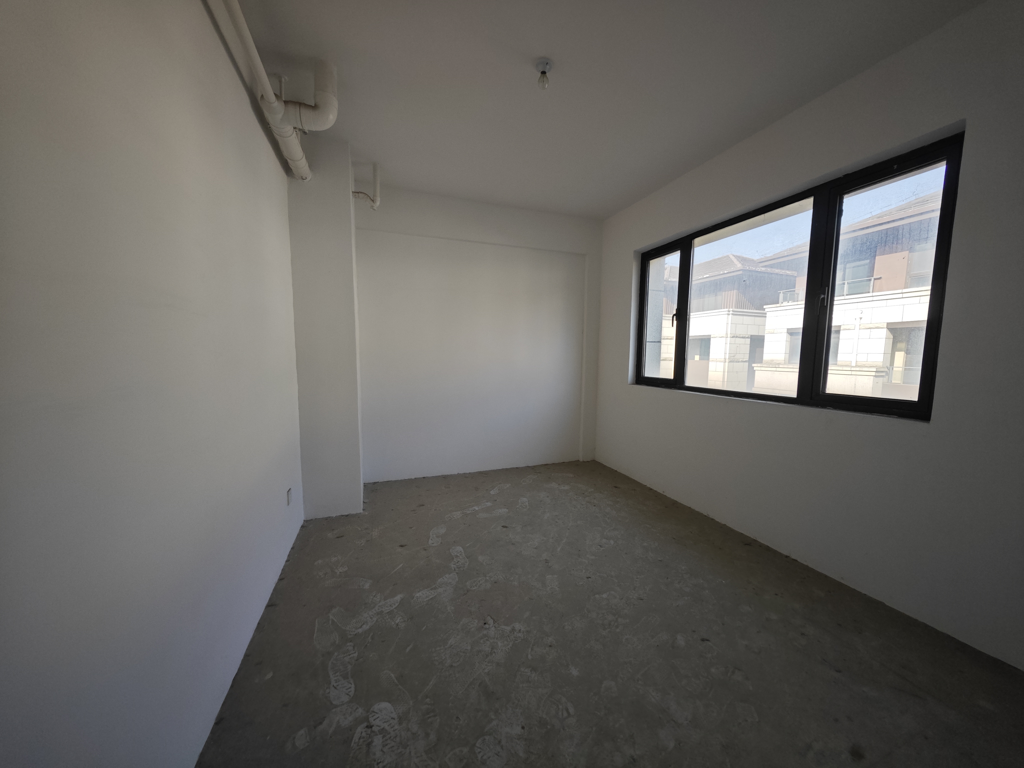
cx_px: 512
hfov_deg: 110.5
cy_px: 384
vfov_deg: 94.5
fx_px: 355
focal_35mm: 12
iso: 50
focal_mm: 2.03
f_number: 1.8
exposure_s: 1/405
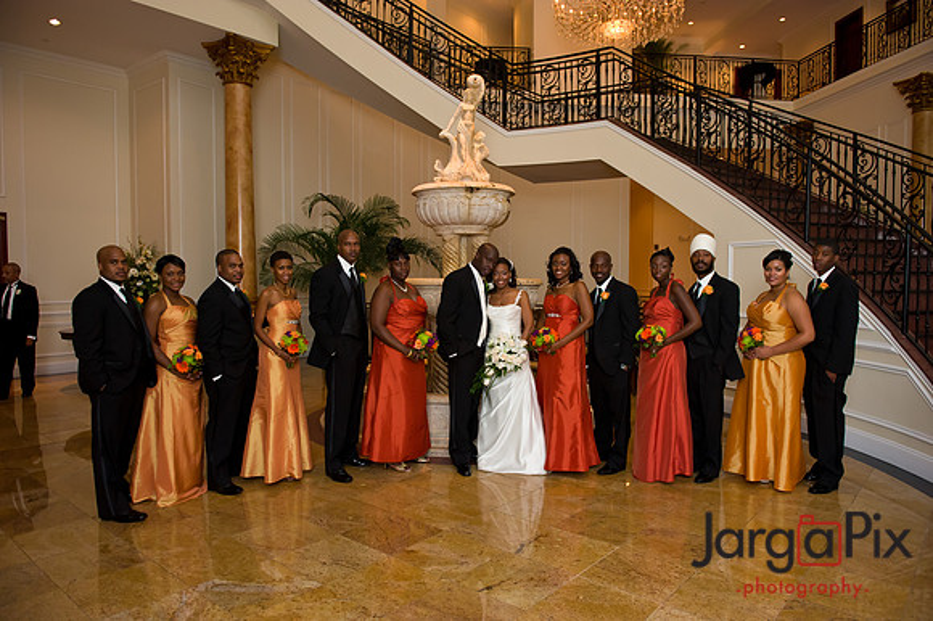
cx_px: 466
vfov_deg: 53.1
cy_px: 310
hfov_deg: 73.8
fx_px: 622
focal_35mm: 24
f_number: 4
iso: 1600
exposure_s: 1/50
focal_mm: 24
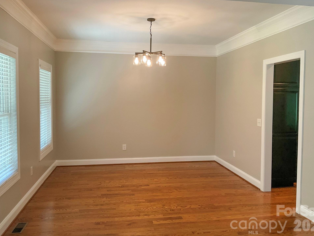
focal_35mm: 31
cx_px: 161
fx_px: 281
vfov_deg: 45.4
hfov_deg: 58.3
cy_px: 111
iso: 80
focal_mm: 3
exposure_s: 1/60
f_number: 1.8
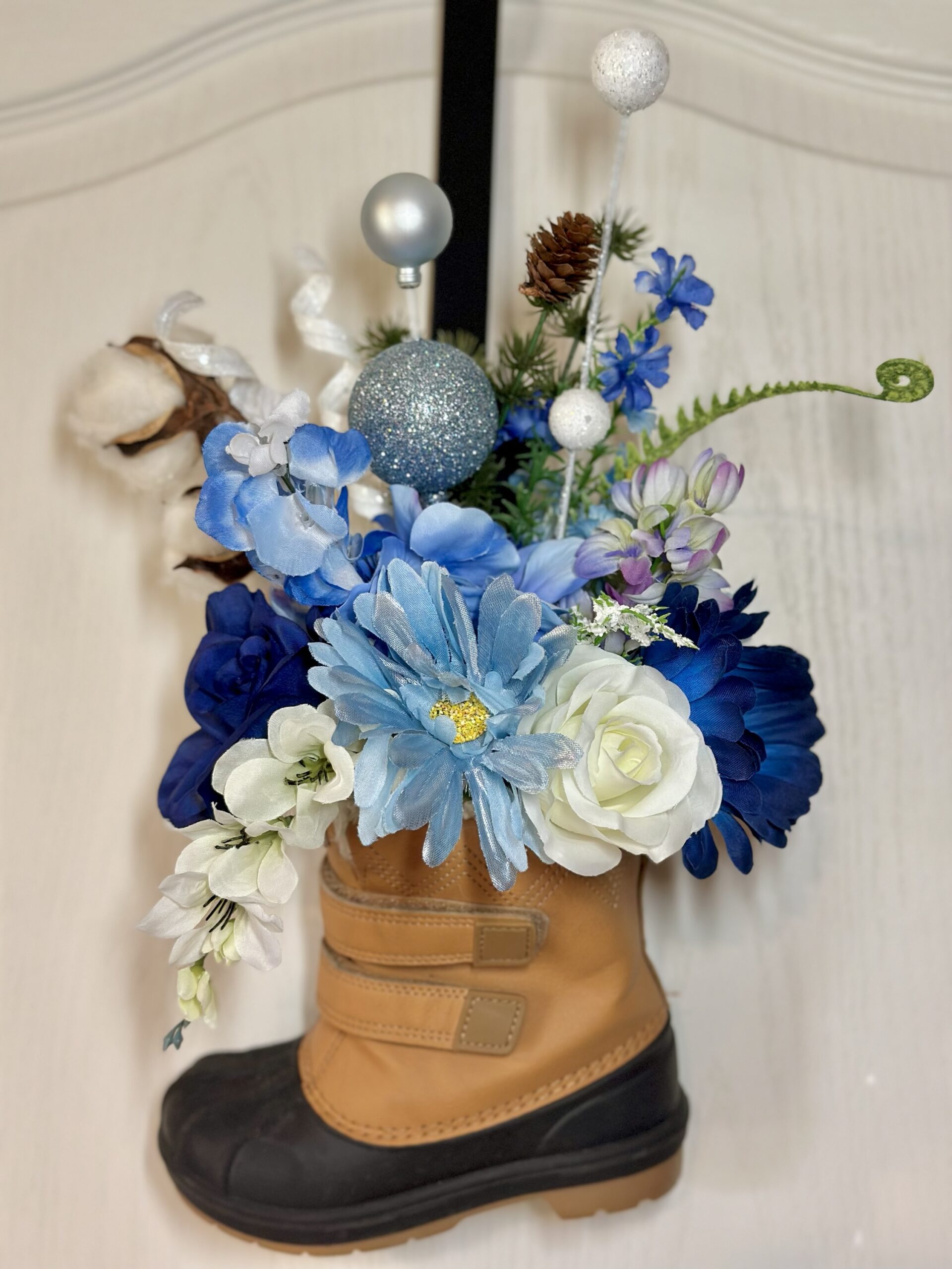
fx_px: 1760
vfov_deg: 39.7
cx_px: 476
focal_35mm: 48
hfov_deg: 30.3
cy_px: 634
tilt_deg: +2.8
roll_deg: +0.0
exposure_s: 1/60
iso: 160
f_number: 1.78
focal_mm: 6.86
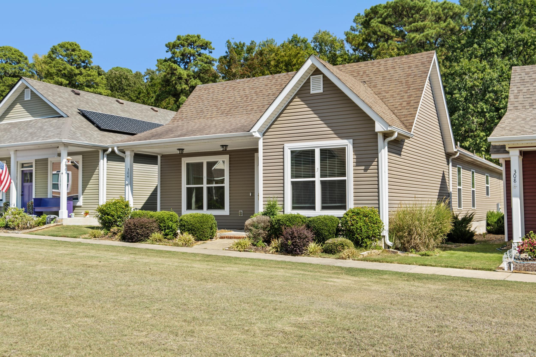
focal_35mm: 36
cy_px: 178
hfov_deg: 53.1
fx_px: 536
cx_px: 268
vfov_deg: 36.9
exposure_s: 1/50
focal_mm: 24
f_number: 8
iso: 200
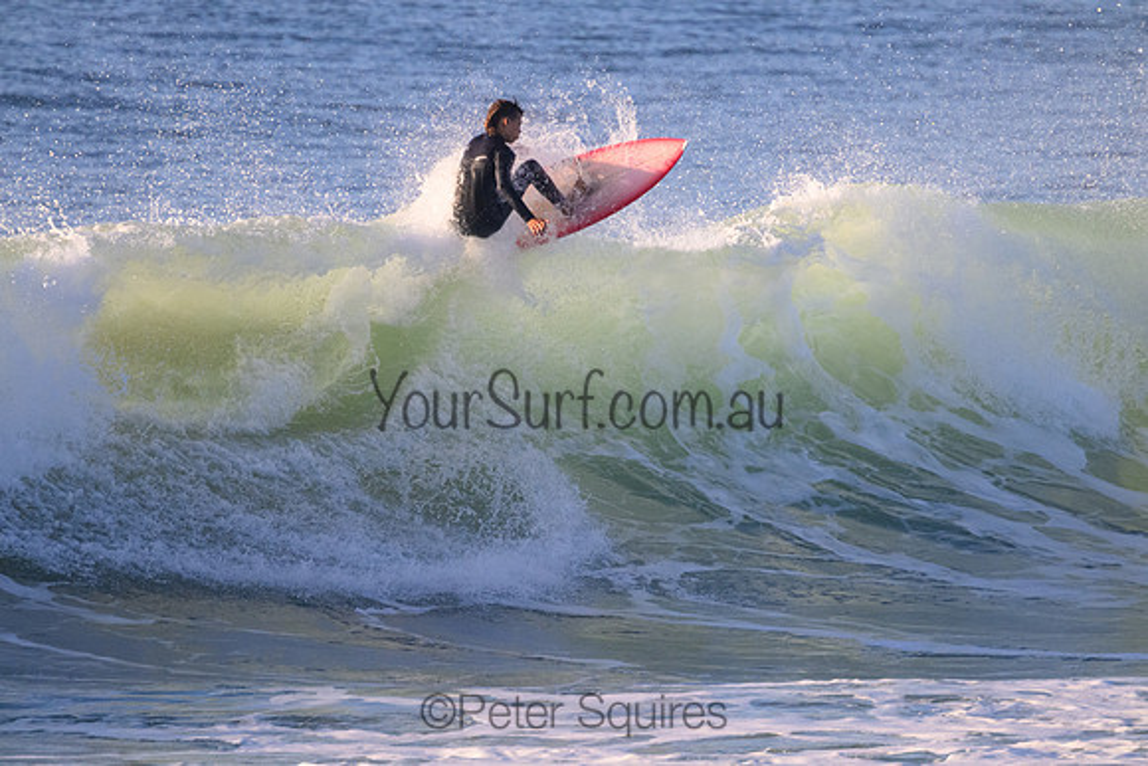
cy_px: 383
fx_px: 25516
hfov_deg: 2.6
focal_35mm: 800
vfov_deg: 1.7
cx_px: 574
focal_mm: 800
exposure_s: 1/2000
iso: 3600
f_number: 11
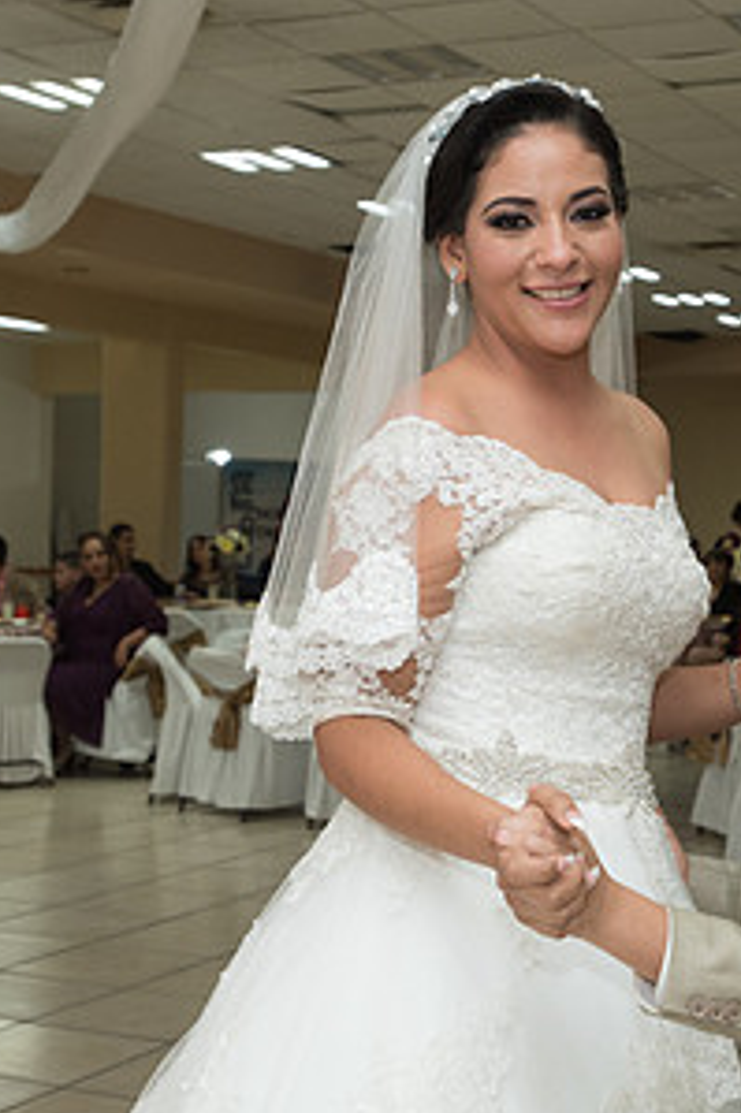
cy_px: 501
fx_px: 2102
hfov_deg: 20.0
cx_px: 454
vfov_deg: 29.7
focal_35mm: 68
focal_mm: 35
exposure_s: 1/100
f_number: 3.5
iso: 1600
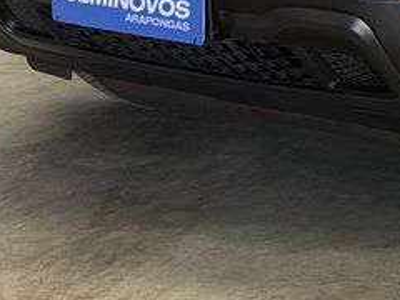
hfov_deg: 10.0
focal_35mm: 191
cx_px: 618
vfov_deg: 7.5
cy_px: -287
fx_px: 2207
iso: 100
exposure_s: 1/60
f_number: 1.78
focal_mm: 6.76
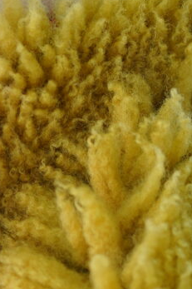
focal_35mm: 517
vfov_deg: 4.0
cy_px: 41
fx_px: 4140
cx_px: 74
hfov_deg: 2.7
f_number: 2.8
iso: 200
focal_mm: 70
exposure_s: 1/250
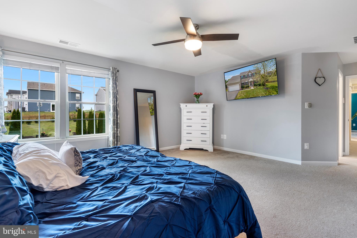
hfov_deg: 96.8
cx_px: 178
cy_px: 119
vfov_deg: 73.7
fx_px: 159
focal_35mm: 16
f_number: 8
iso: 640
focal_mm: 16
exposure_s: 1/1.67
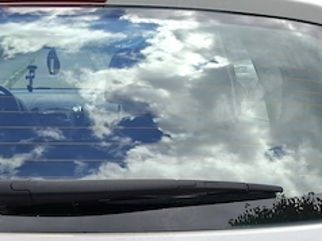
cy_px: 279
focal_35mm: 58
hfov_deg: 31.3
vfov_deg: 23.3
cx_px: 16
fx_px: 539
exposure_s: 1/627
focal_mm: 5.54
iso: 50
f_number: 1.8
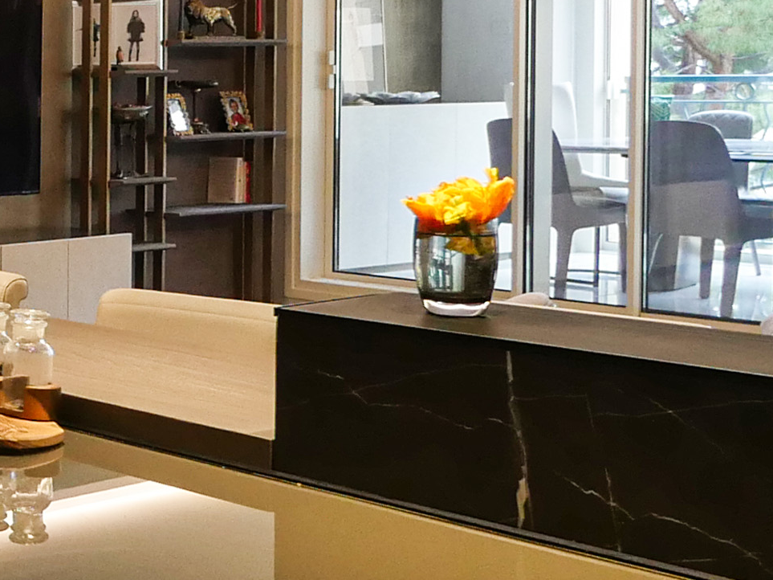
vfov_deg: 21.9
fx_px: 1496
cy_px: 233
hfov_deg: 23.8
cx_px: -344
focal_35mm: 67
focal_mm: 7
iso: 800
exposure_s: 1/60
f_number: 4
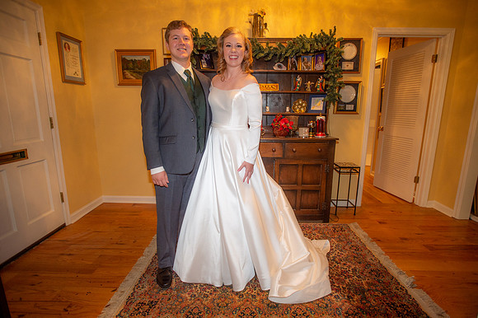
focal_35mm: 19
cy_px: 159
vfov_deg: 64.5
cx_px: 239
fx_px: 252
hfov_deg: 86.9
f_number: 3.2
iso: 1250
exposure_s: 1/100
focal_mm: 19
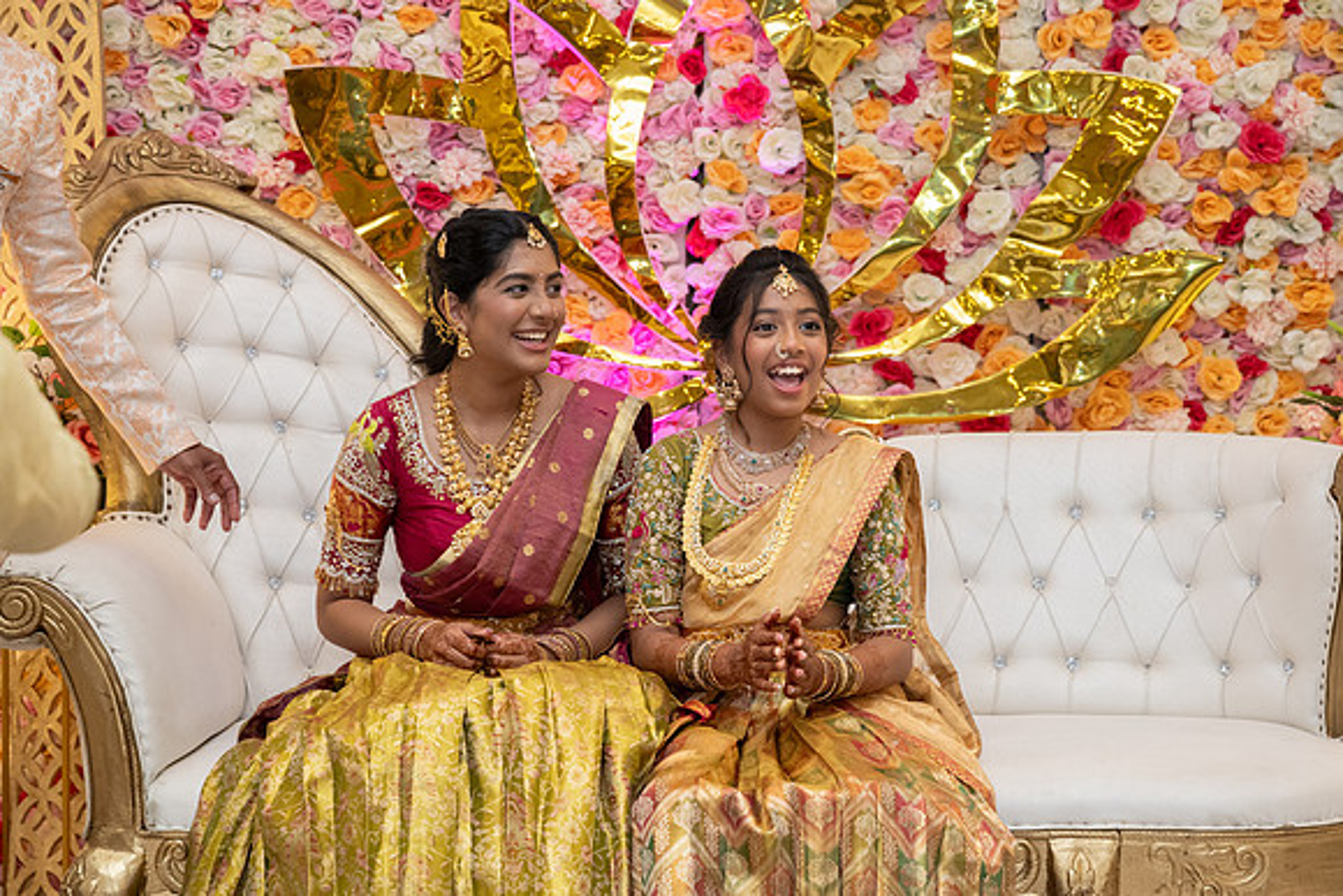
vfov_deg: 19.1
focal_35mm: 71
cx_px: 672
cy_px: 448
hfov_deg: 28.3
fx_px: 2664
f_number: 4.5
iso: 1600
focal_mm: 70
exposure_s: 1/160
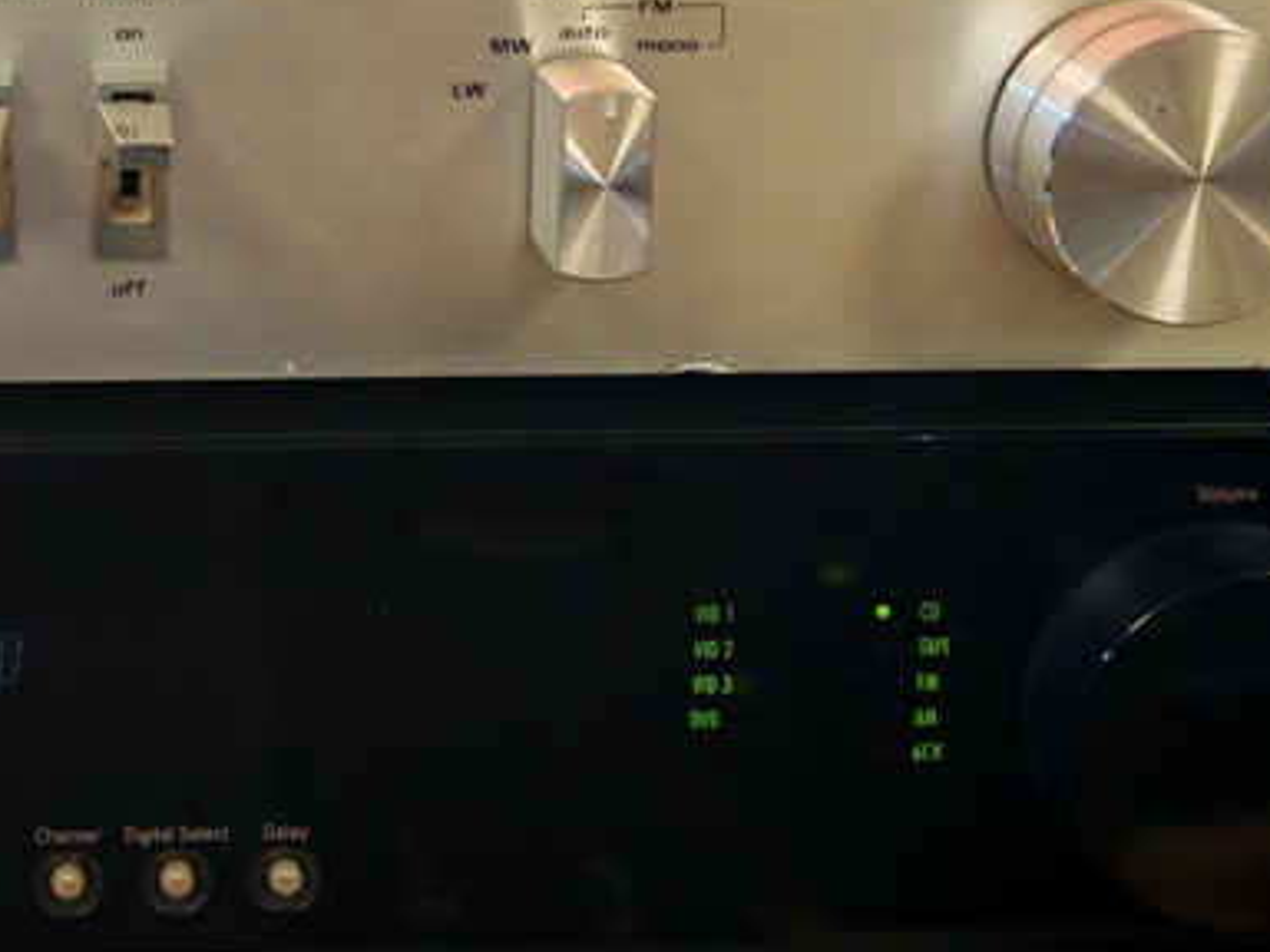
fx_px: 2642
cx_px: 50
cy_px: -73
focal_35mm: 72
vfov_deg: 19.6
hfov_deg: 25.9
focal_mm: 6.67
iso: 400
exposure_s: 1/33
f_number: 1.9
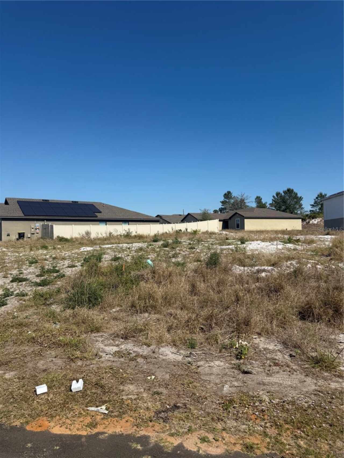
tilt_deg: +0.7
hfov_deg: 56.8
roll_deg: +1.2
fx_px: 318
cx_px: 172
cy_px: 229
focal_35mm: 24
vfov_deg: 71.6
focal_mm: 6.76
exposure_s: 1/6711
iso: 80
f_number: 1.78
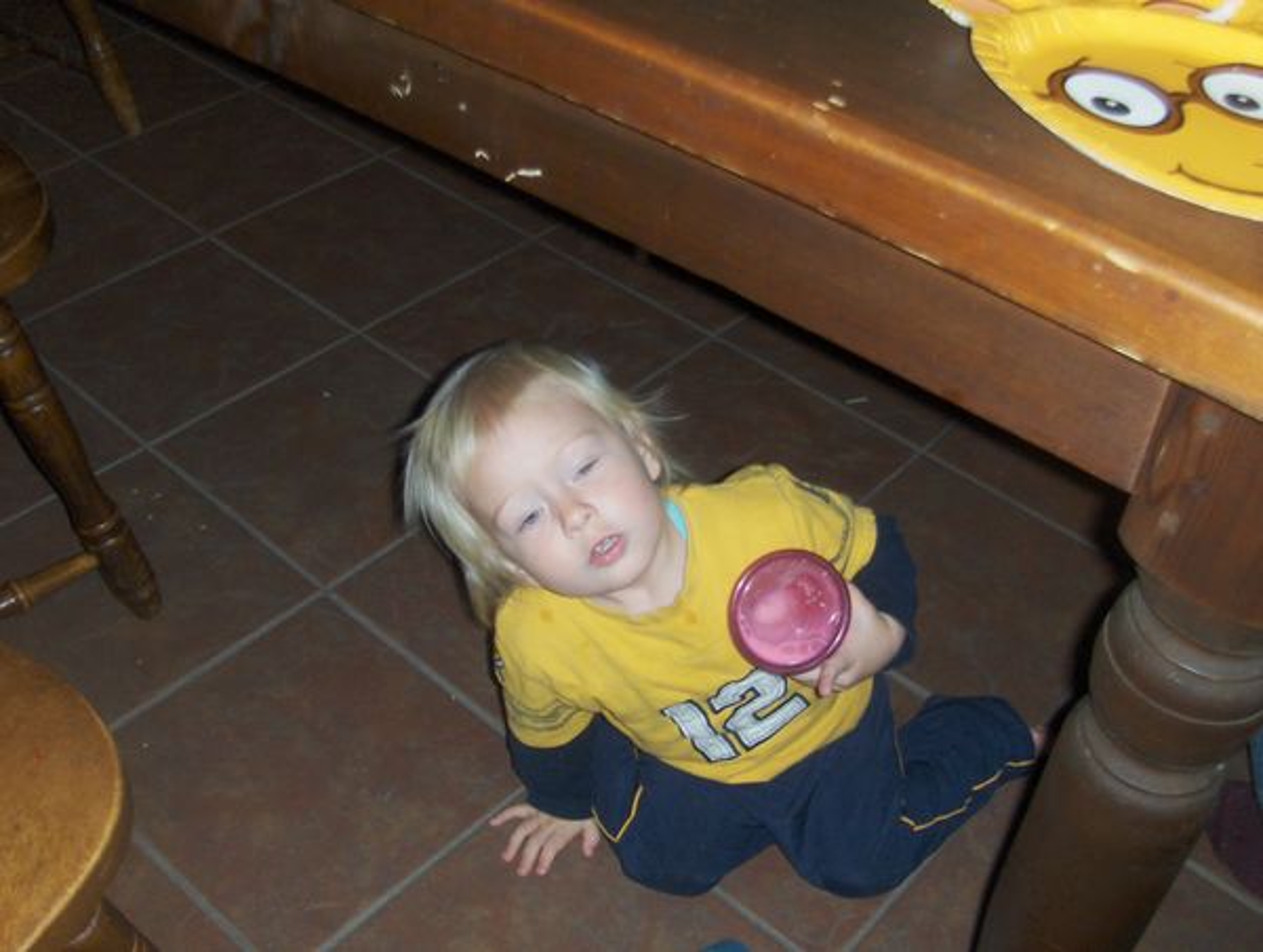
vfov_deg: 35.2
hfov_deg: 45.7
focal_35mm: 41
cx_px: 632
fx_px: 1498
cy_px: 476
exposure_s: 1/60
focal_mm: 6.5
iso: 100
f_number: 3.5
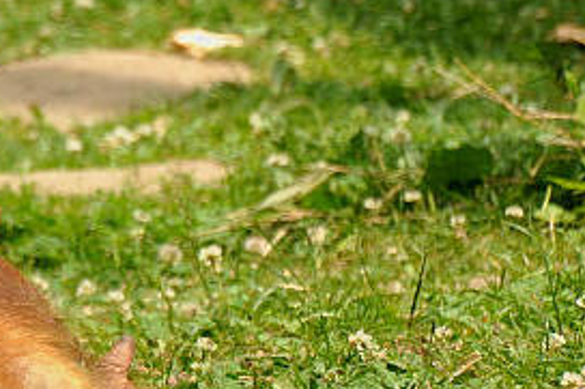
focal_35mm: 545
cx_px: -346
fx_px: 8846
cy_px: -18
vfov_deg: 2.5
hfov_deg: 3.8
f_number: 5.6
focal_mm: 105
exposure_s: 1/250
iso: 200
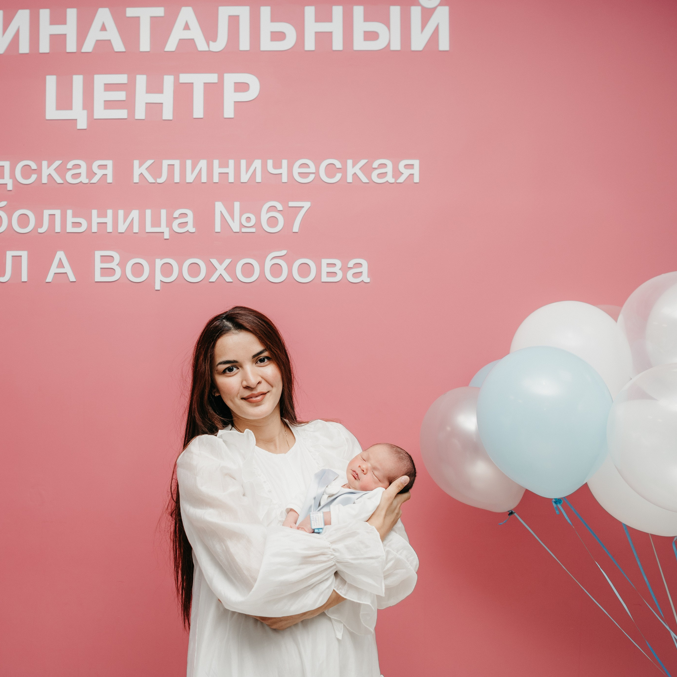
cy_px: 346
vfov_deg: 47.2
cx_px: 222
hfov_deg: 46.4
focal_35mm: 35
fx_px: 774
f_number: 4
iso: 200
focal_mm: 26
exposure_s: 1/160
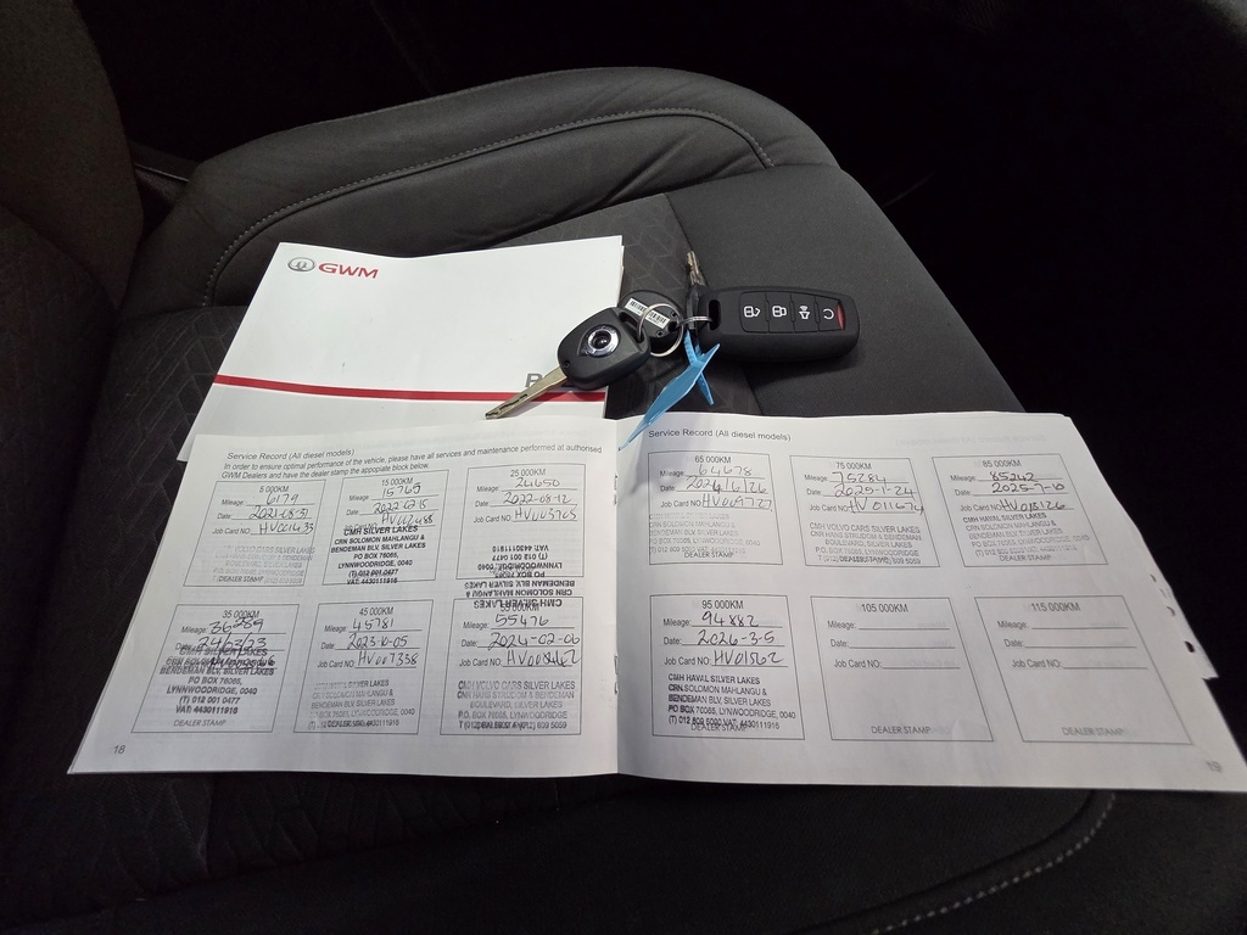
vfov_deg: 89.9
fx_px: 468
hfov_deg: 106.2
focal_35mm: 13
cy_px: 468
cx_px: 624
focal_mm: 2.2
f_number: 2.2
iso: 500
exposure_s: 1/50.3
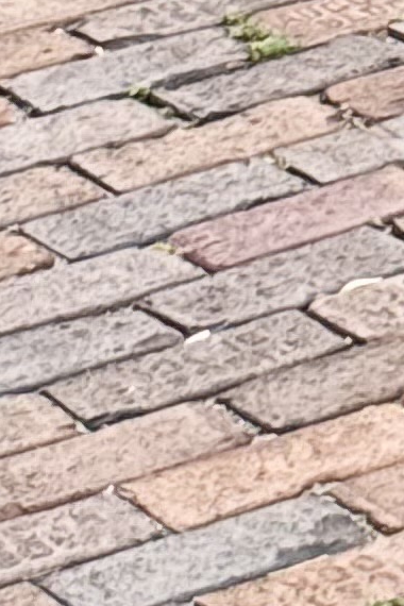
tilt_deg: -6.8
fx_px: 5942
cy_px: -1214
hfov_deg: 3.8
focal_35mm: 353
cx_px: 1230
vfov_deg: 5.5
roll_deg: +0.8
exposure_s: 1/885
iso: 80
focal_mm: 6.76
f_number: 1.78
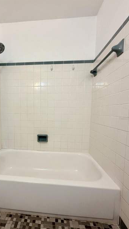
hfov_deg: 65.3
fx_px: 97
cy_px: 118
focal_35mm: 16
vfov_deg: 99.3
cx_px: 43
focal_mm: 2.22
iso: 250
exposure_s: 1/120
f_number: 2.2
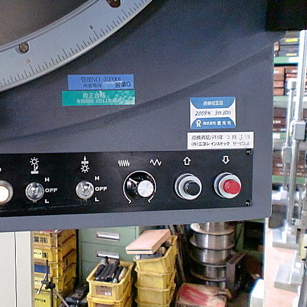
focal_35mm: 42
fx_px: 421
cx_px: 102
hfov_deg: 39.5
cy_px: 154
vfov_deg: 40.0
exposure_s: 1/60
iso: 640
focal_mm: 6.3
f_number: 3.1
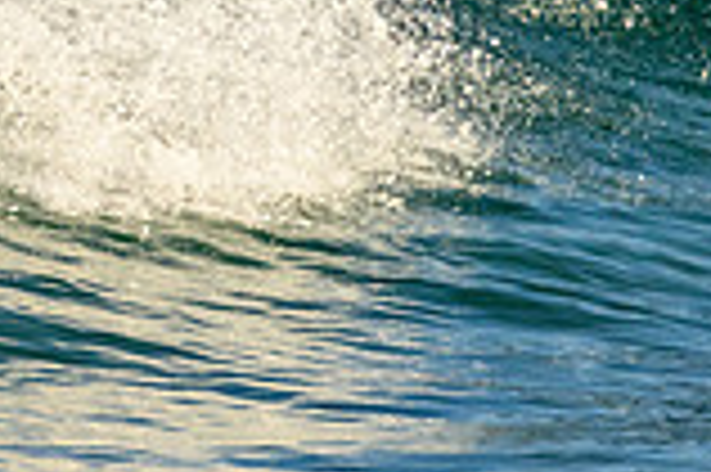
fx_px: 58004
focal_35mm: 2940
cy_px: -205
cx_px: -333
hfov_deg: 0.7
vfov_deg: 0.5
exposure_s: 1/2000
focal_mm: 800
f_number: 11
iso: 2500
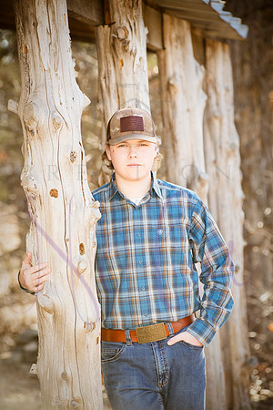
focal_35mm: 155
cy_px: 205
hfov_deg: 8.9
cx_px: 136
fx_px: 1763
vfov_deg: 13.2
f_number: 5.6
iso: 800
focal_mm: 155
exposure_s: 1/800
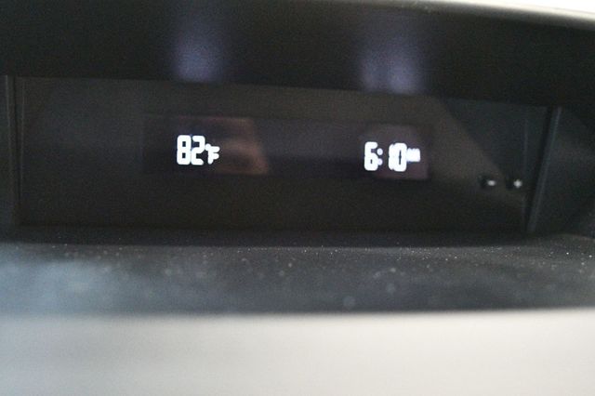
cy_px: 198
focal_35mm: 39
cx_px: 298
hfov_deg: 49.6
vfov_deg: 34.2
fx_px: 644
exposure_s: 1/60
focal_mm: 26
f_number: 4.2
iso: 12800
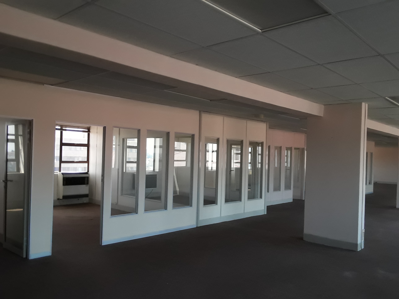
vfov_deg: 46.8
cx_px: 200
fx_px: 346
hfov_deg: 60.0
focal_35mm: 30
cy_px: 150
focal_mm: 2.2
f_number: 1.9
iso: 64
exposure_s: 1/100
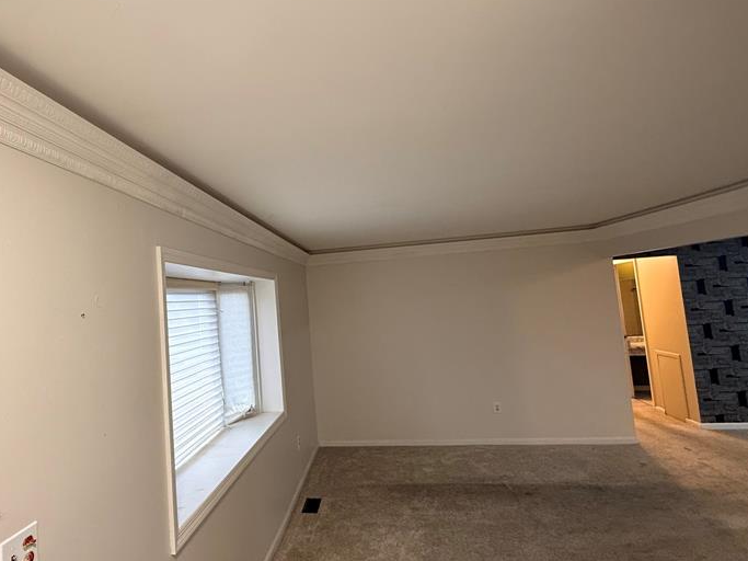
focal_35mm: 21
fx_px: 454
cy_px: 264
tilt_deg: +6.0
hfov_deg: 77.9
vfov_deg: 63.4
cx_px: 291
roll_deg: +4.3
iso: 160
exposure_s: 1/60
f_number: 2.2
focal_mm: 2.22
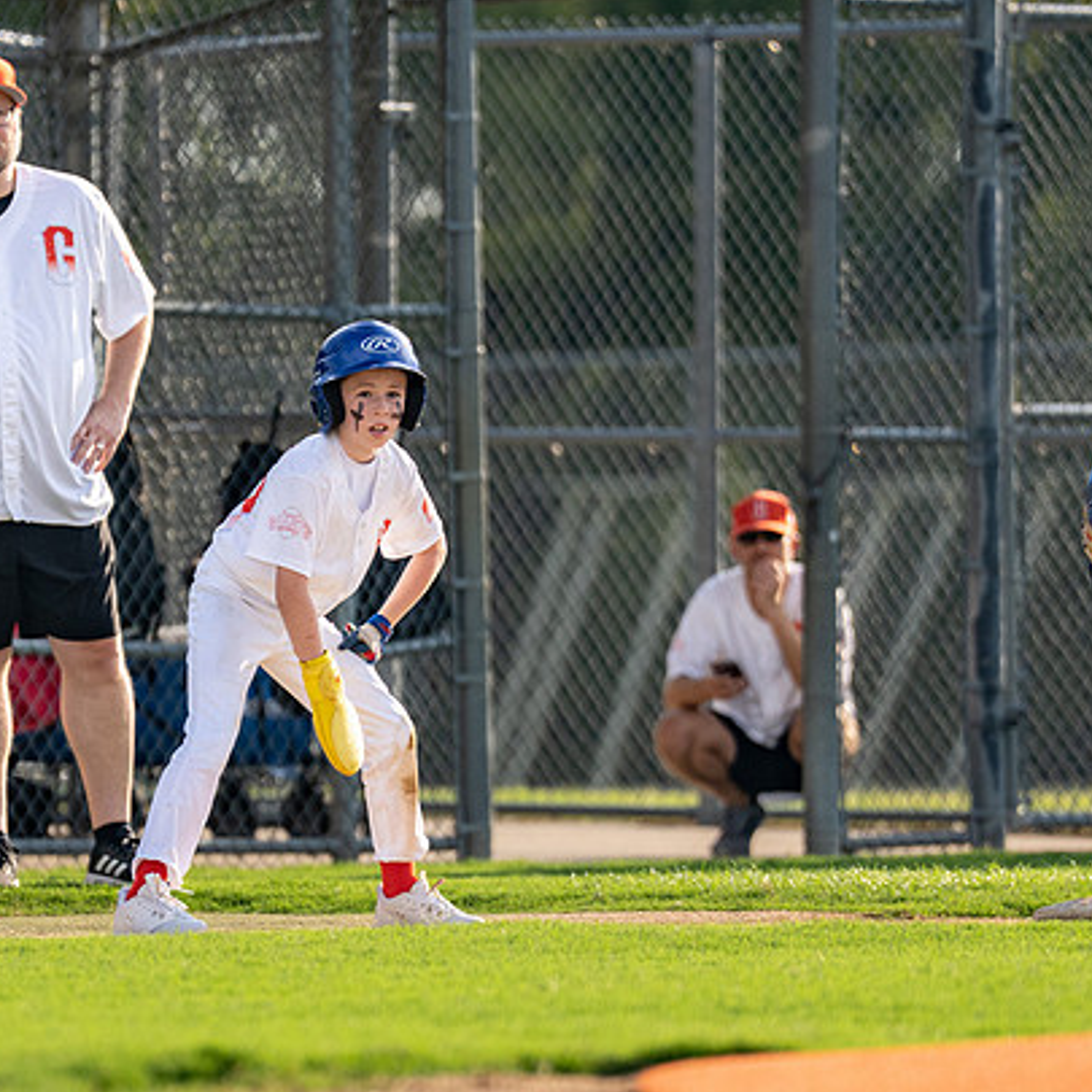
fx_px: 18059
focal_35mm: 506
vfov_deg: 3.5
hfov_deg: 3.5
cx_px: 318
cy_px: 649
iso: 400
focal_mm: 200
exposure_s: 1/4000
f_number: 2.8
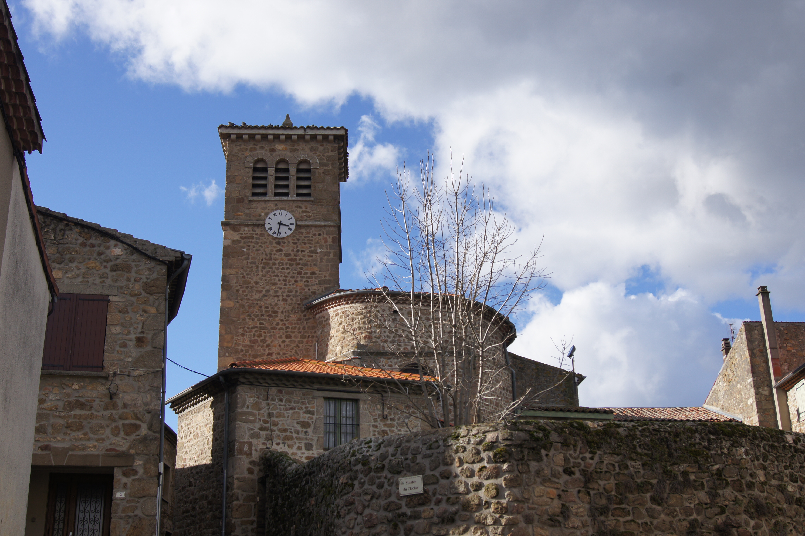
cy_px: 268
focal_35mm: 42
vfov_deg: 31.9
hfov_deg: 46.4
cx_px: 402
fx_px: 939
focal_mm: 28
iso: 100
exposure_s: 1/250
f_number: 8
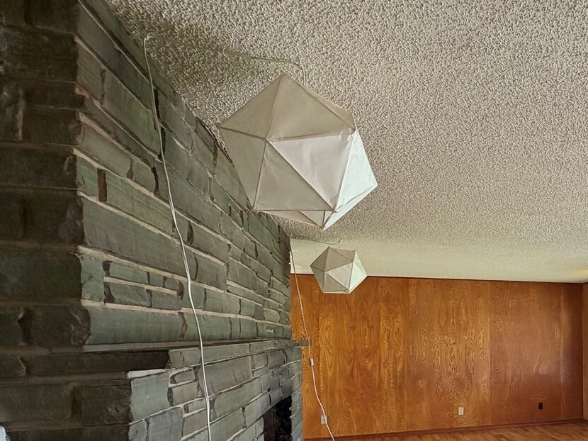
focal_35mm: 27
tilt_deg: -1.1
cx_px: 521
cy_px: 342
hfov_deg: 57.0
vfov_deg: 48.9
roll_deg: +0.6
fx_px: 458
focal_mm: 2.22
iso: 160
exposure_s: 1/120
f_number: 2.2
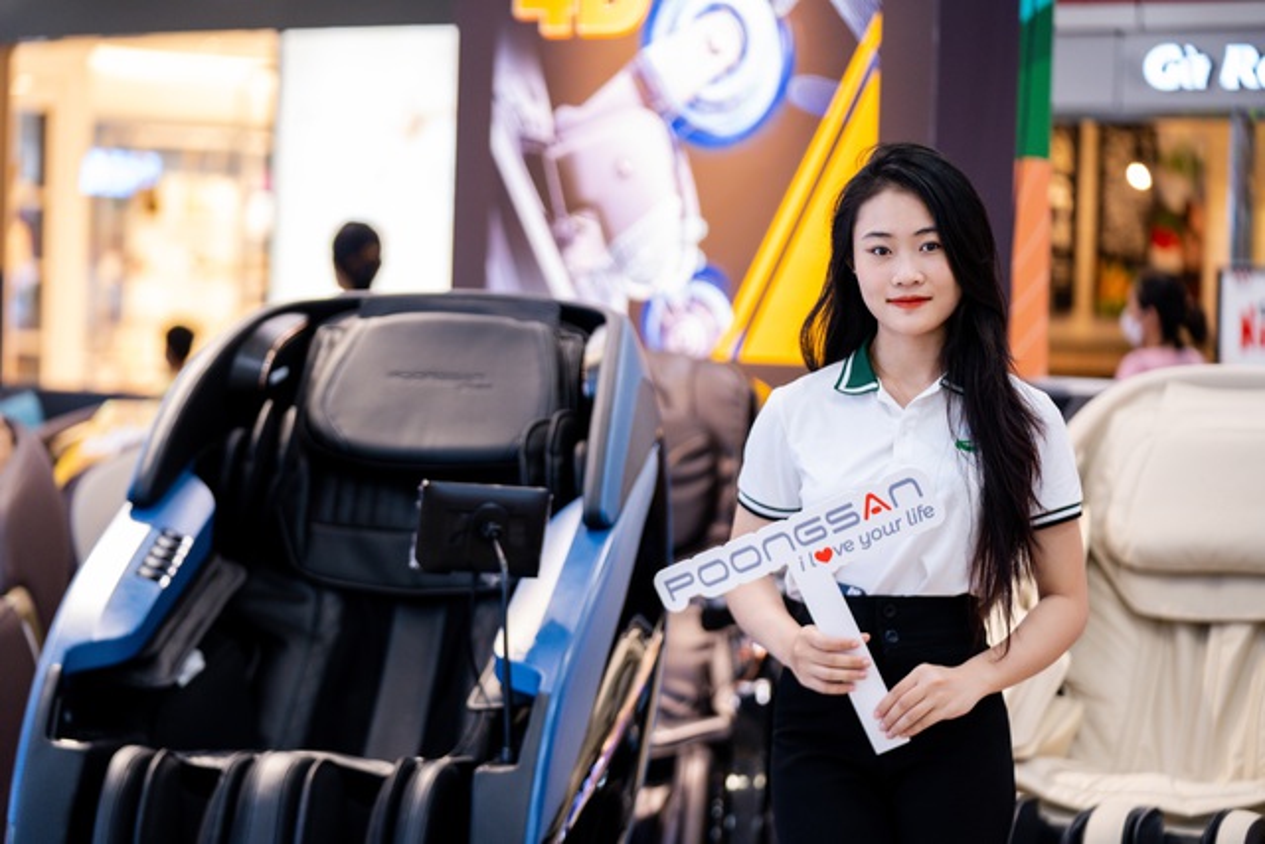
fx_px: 3866
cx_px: 632
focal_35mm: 110
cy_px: 422
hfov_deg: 18.6
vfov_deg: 12.5
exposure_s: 1/160
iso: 1250
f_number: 2.8
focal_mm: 110
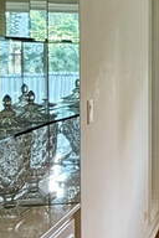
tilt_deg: -2.6
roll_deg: -1.5
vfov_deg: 24.7
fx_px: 543
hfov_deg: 11.4
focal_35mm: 82
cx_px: 453
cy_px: 86
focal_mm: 2.22
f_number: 2.2
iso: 320
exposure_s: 1/60
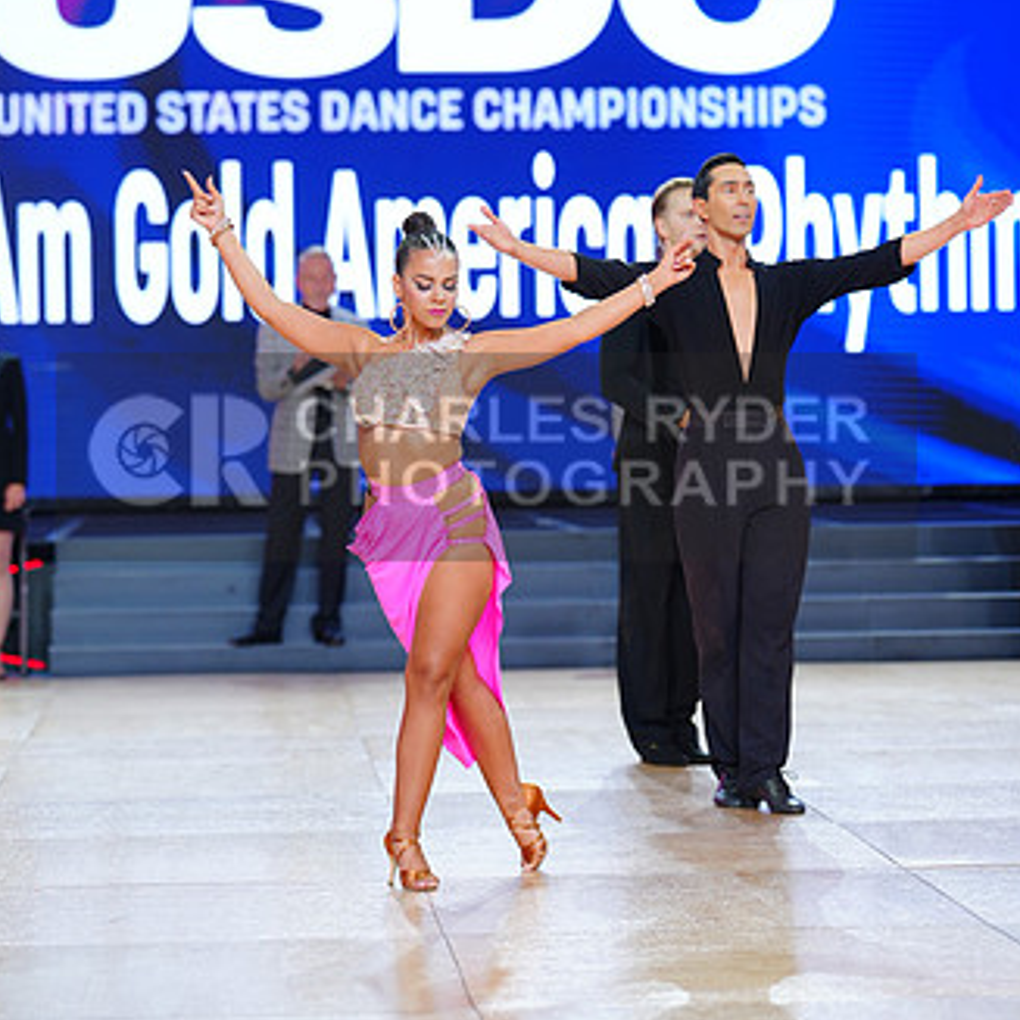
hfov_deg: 14.3
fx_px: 4067
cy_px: 459
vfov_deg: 14.3
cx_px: 488
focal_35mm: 122
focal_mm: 81
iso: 320
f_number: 2
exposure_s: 1/400
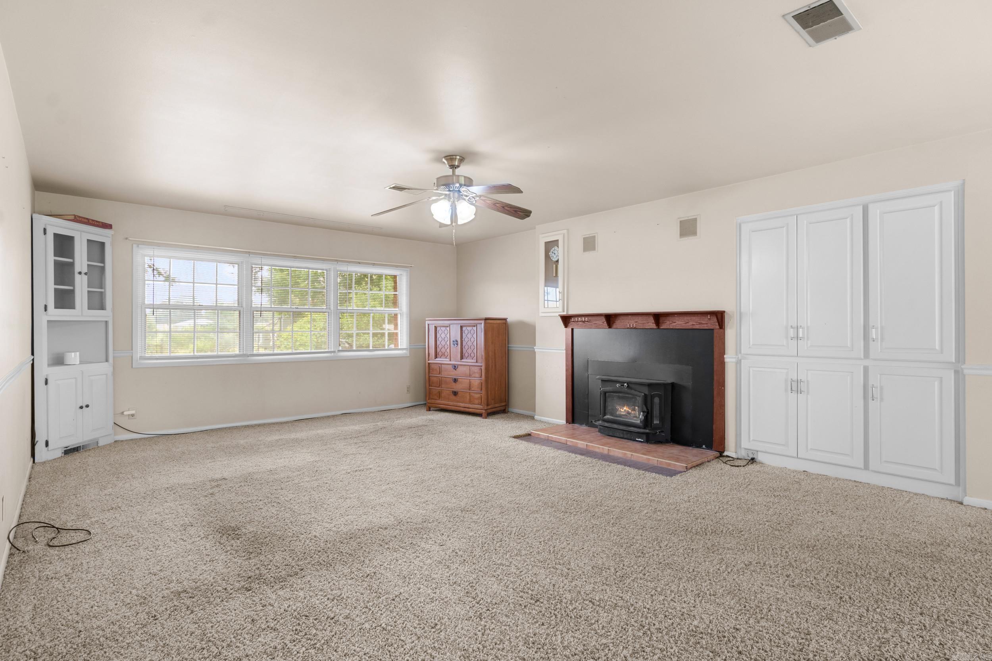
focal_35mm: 18
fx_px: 496
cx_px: 496
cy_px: 330
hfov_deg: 90.0
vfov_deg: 67.4
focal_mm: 12
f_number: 9
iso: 250
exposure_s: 1/5
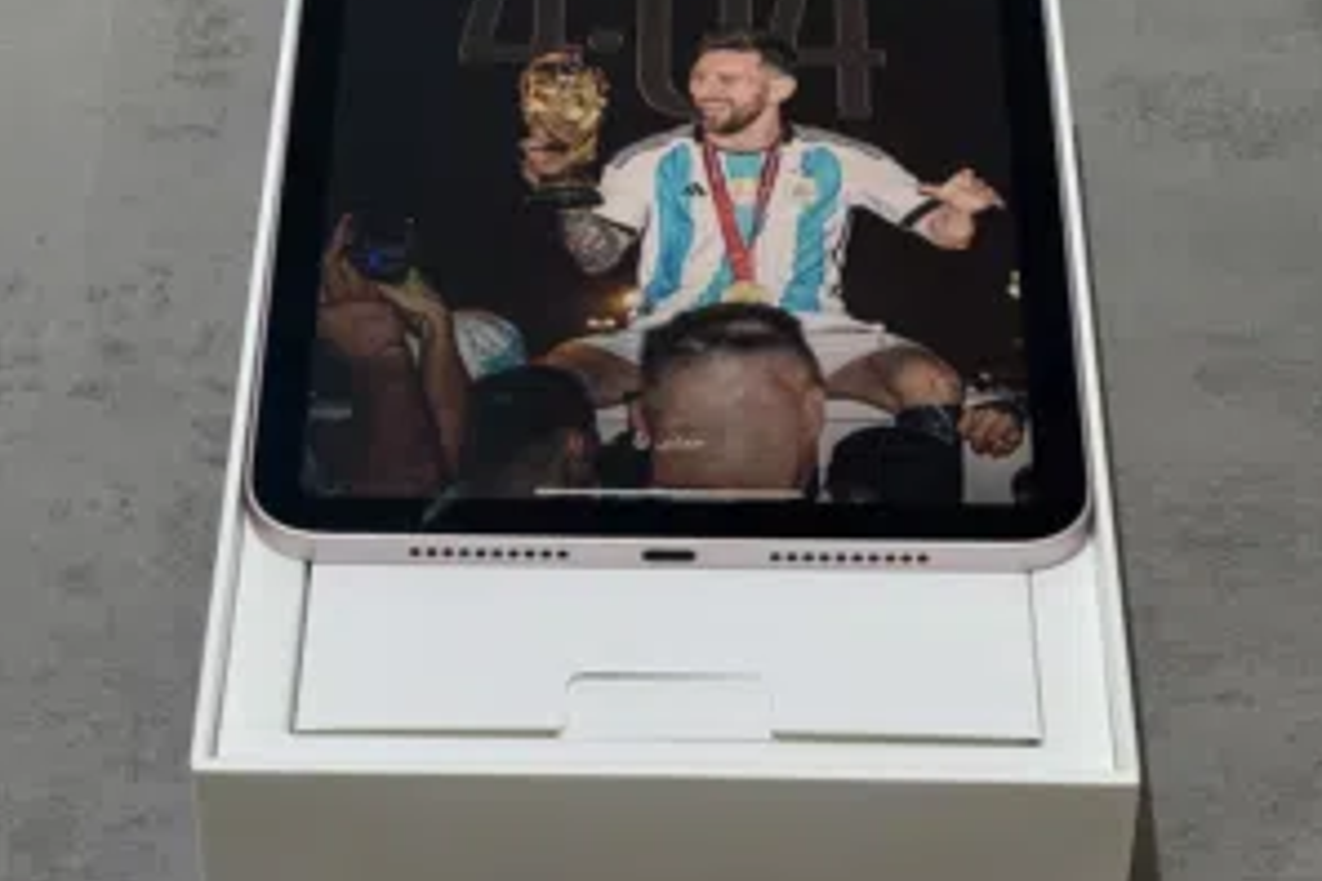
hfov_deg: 18.9
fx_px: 3966
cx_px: 663
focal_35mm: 108
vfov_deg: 12.6
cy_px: 107
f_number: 2.8
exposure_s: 1/50
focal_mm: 9
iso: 640
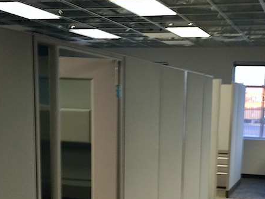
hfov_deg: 44.6
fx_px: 322
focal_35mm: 42
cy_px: 142
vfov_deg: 33.9
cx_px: 157
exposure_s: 1/15
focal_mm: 4.15
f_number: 2.2
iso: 40
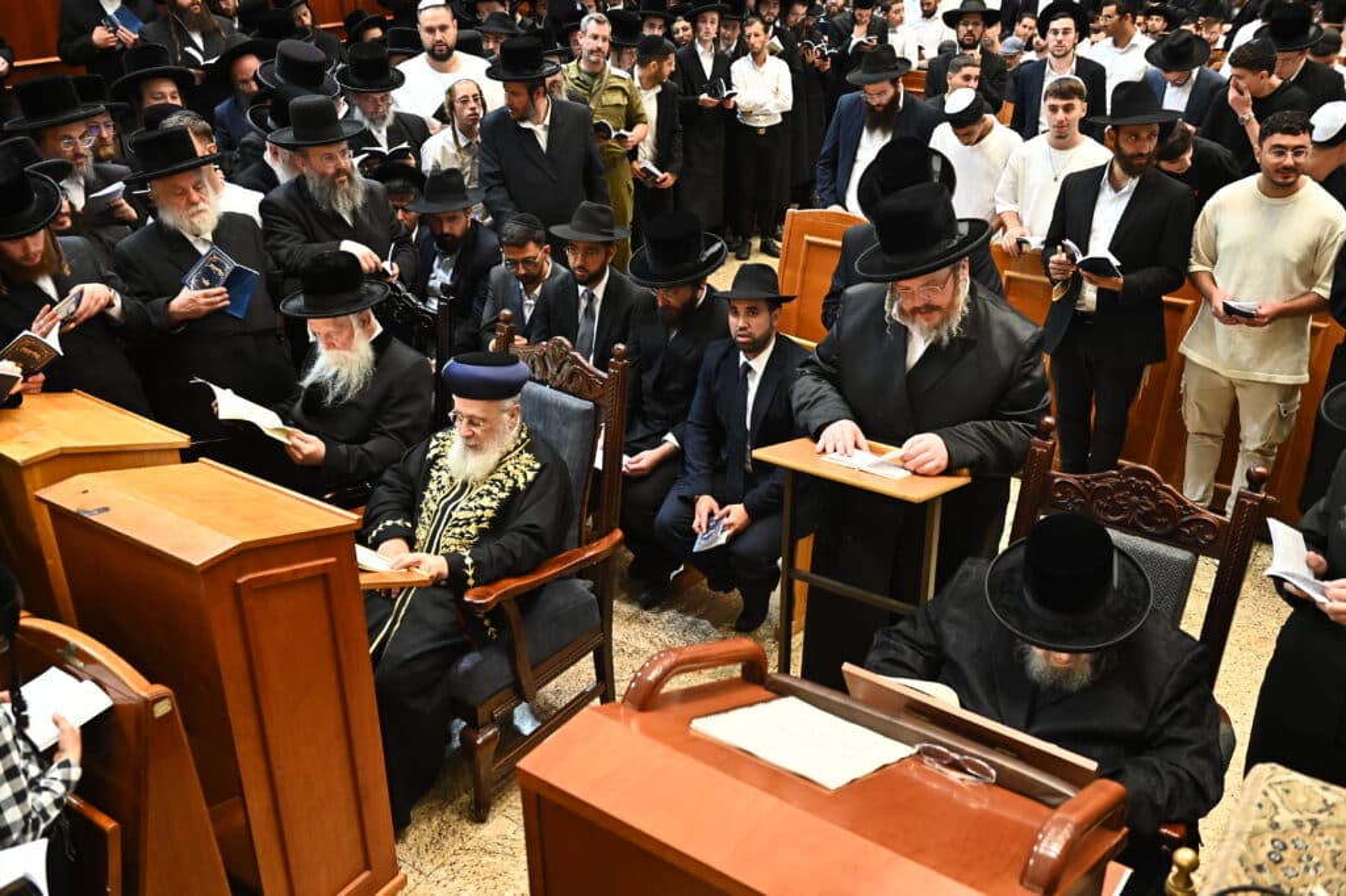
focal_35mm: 32
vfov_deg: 41.1
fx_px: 1196
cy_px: 448
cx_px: 673
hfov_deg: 58.7
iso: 3200
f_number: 4.5
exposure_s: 1/125
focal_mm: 32
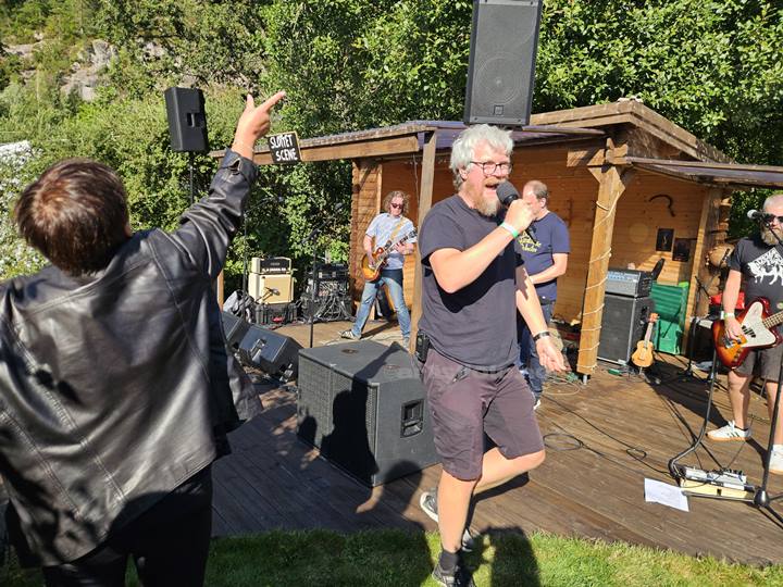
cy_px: 294
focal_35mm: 23
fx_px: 520
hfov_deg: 73.9
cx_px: 392
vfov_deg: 58.9
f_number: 1.8
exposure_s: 1/841
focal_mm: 5.4
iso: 25
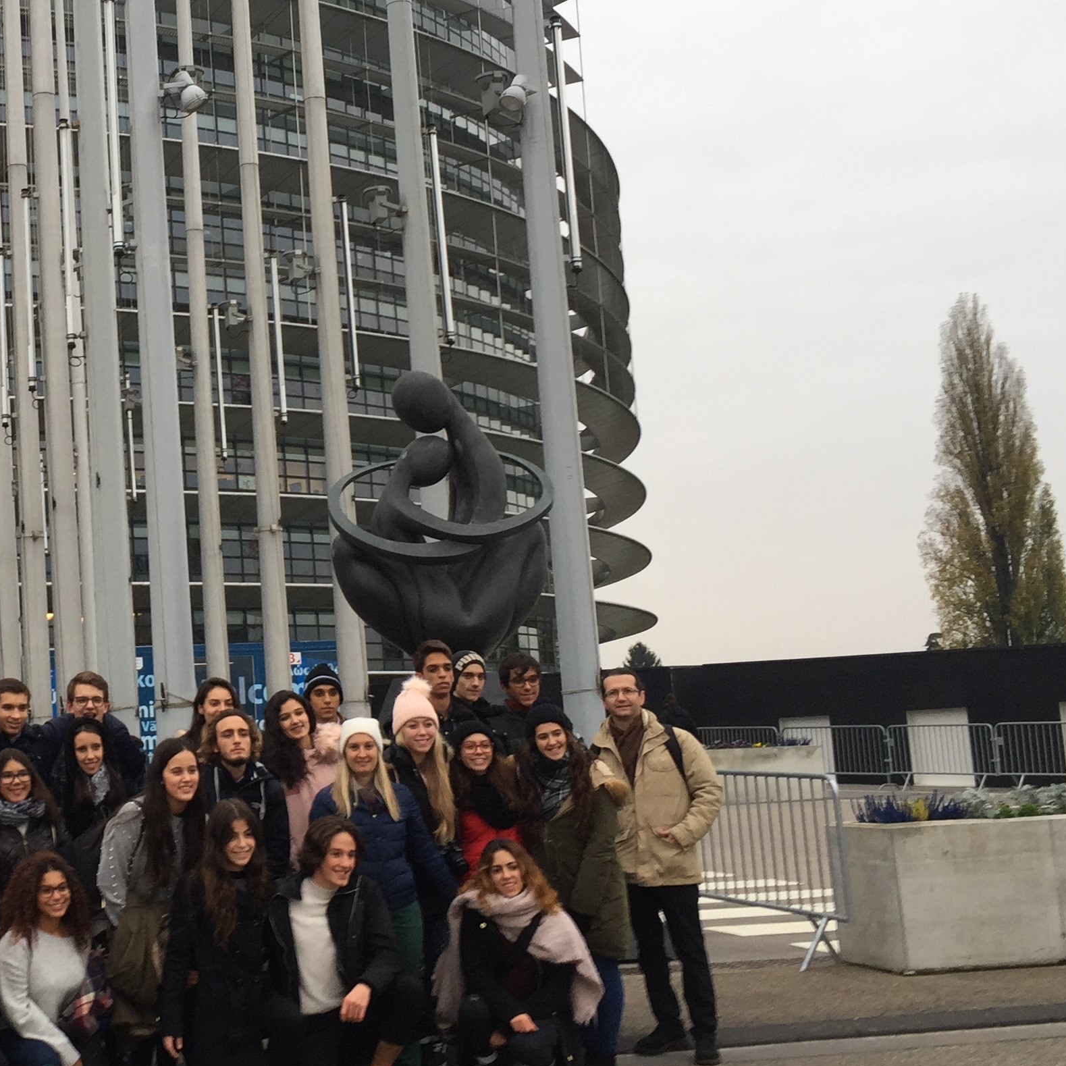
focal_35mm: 53
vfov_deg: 32.2
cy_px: 540
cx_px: 92
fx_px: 1847
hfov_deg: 30.7
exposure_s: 1/100
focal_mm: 4.15
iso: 32
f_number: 2.2
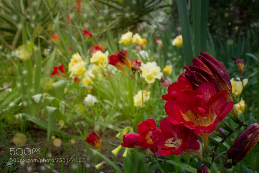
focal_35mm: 52
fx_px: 378
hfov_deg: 37.9
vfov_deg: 25.7
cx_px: 130
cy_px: 86
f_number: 16
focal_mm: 35
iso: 400
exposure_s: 5
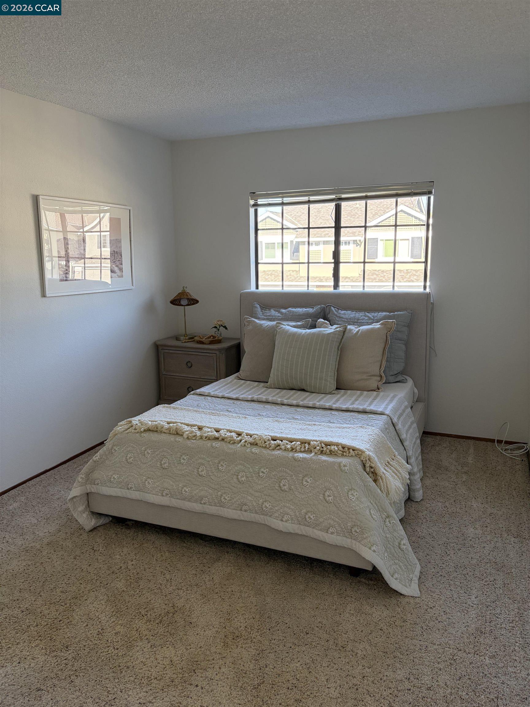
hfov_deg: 53.1
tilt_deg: -11.2
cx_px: 265
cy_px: 354
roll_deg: +1.4
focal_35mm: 26
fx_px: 531
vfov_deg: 67.3
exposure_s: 1/157
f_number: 1.6
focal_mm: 5.96
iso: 125
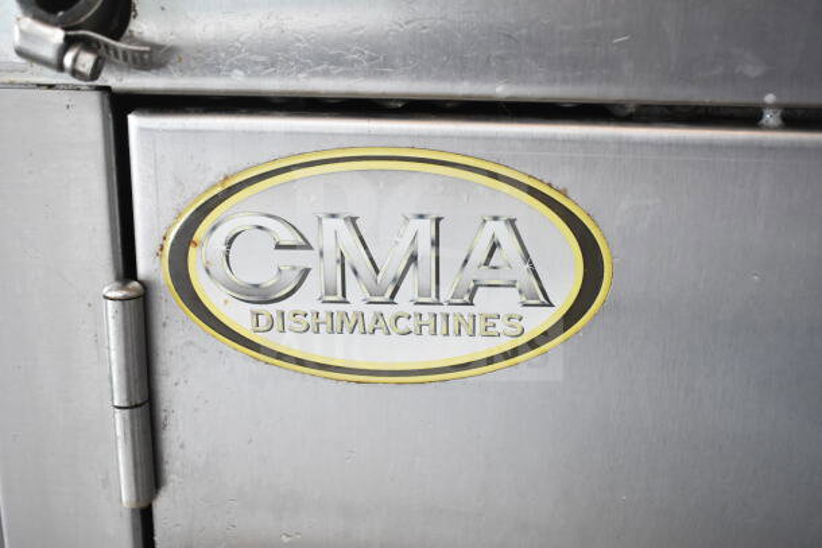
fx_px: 856
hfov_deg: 51.3
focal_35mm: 38
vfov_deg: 35.5
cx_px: 411
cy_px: 274
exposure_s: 1/50
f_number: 4
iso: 1600
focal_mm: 25
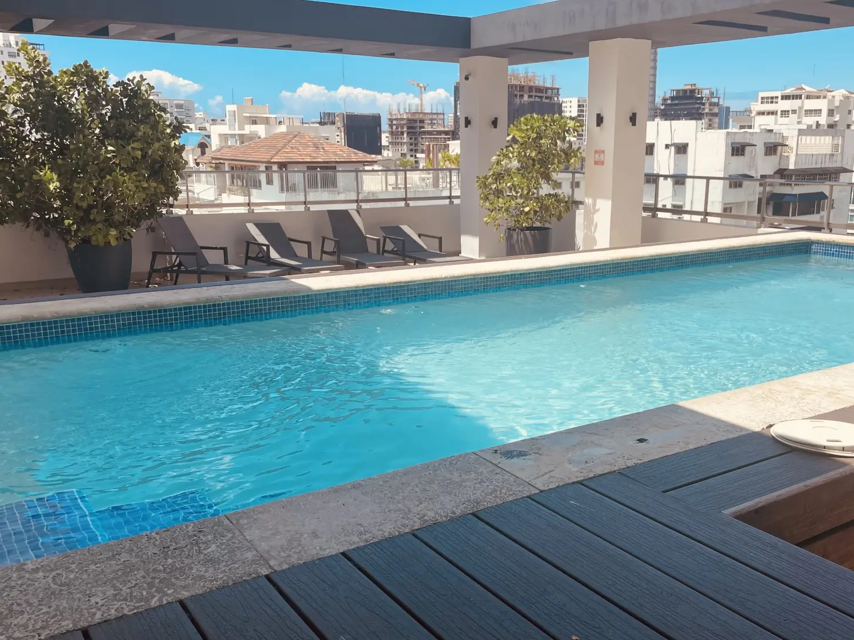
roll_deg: +0.2
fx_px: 839
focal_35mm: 34
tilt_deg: -13.0
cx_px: 487
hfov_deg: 53.8
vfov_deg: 41.8
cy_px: 345
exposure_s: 1/3509
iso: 32
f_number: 1.6
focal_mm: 4.2
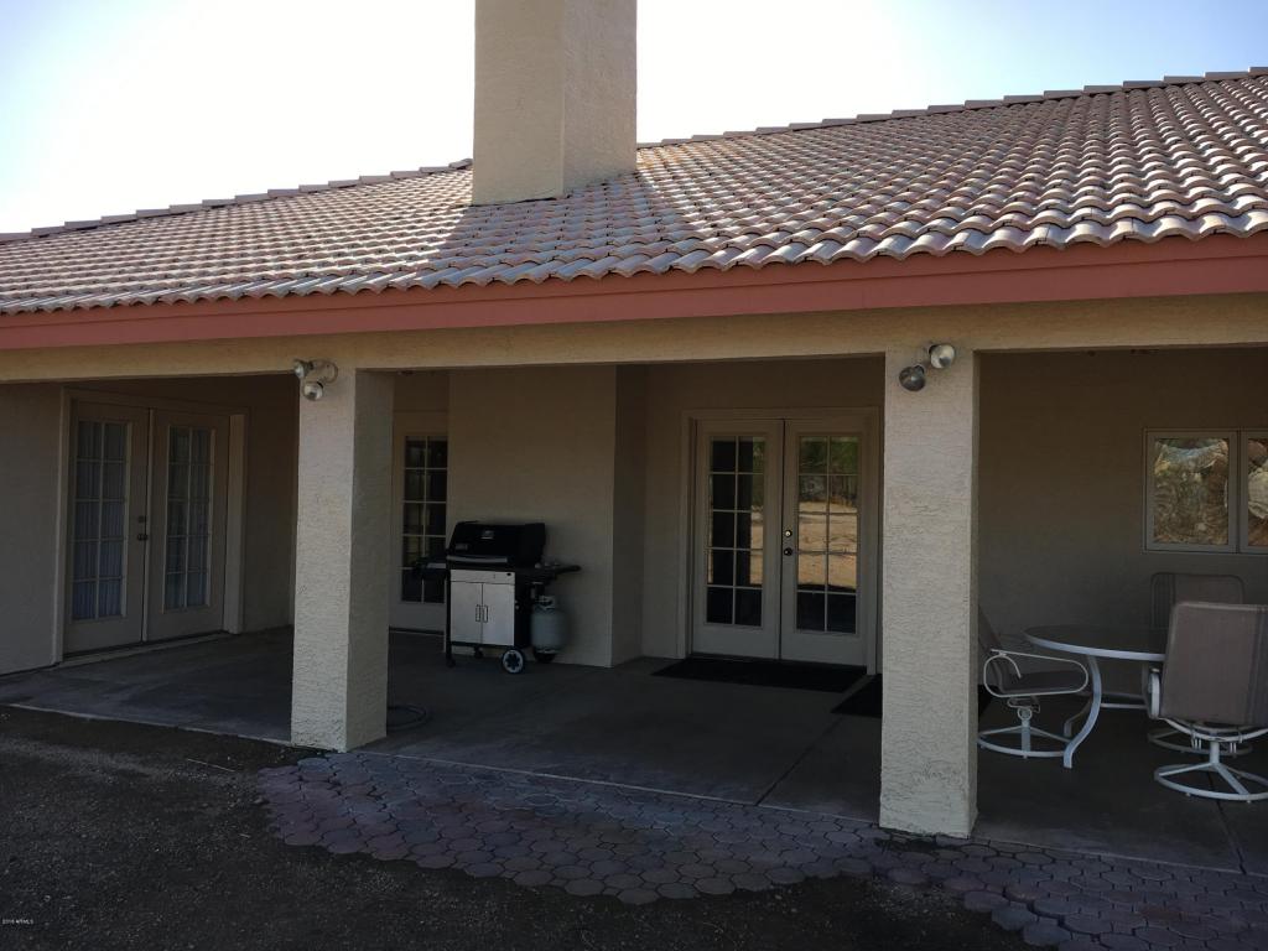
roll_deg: +0.1
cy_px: 476
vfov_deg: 48.2
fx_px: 1062
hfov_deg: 61.7
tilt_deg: +0.2
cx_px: 634
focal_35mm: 29
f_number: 2.2
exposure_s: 1/836
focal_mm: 4.15
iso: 25
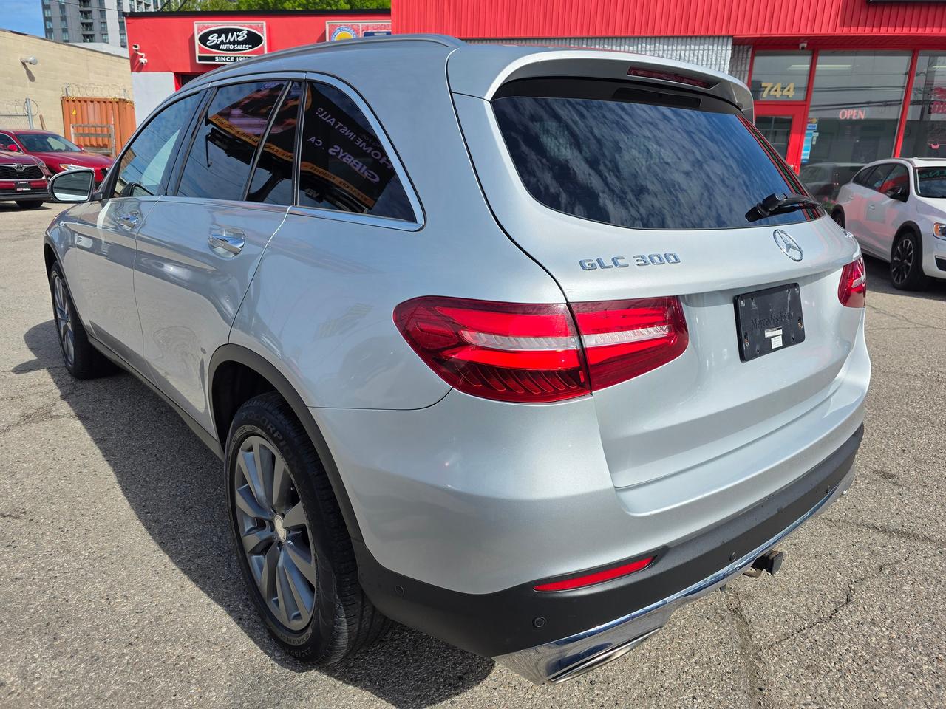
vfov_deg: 58.9
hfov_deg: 73.9
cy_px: 354
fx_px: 629
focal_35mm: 23
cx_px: 473
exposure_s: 1/7944
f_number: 1.7
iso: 80
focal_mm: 6.3
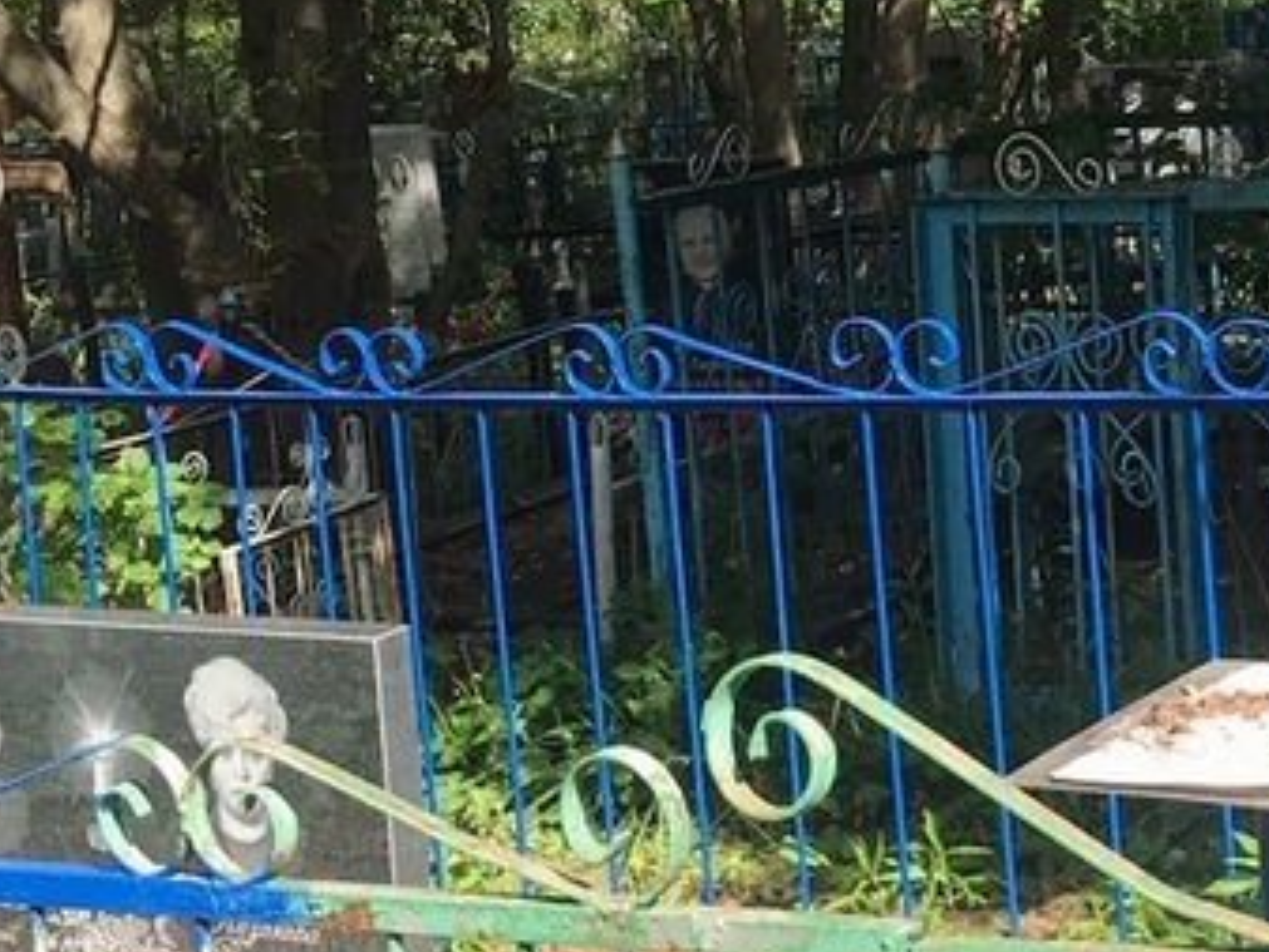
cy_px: 188
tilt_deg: -3.8
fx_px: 3117
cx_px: 904
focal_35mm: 85
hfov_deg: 22.9
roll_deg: +5.0
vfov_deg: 17.2
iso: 20
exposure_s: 1/833
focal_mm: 3.99
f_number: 1.8
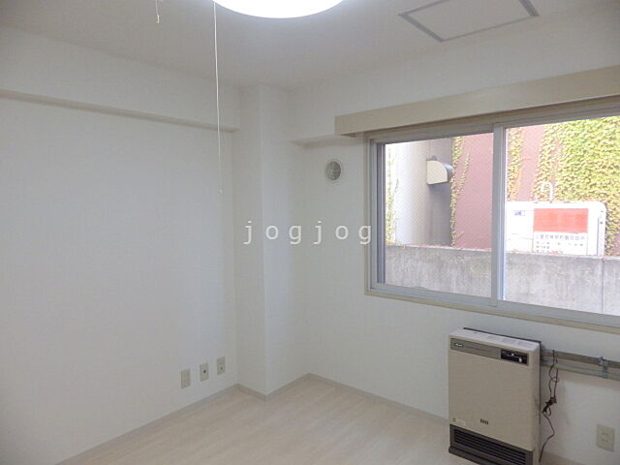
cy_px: 232
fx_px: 394
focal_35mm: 22
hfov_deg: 76.4
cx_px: 310
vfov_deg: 61.1
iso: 160
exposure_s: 1/45
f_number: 3.1
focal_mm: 4
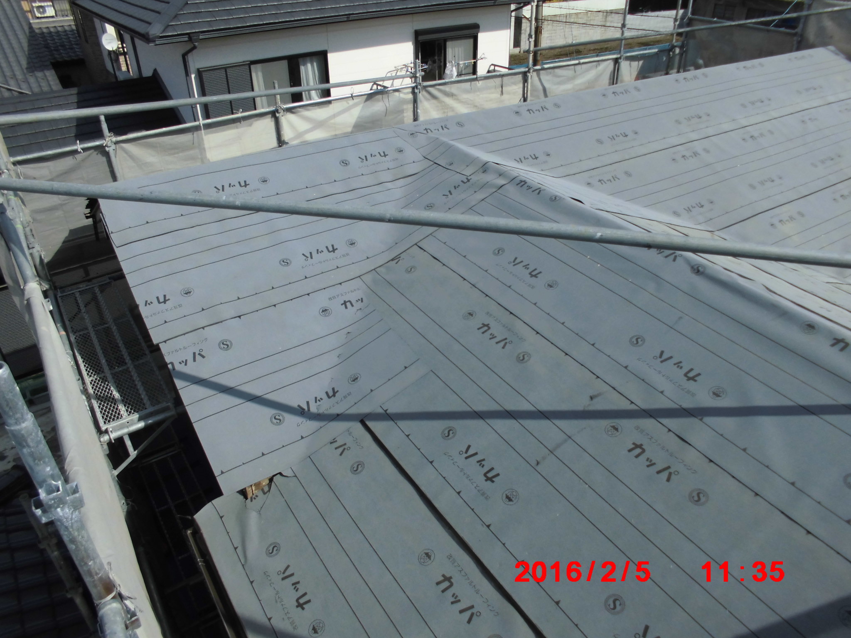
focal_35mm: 26
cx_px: 426
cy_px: 319
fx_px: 639
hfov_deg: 67.3
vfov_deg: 53.1
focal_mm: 4.6
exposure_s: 1/800
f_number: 3.5
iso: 100
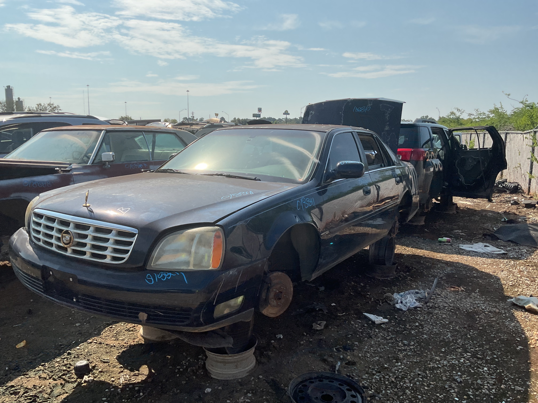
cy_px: 202
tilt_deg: -11.6
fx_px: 451
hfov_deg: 61.7
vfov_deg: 48.2
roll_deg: +0.5
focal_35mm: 29
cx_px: 269
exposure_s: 1/3322
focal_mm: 3
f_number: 1.8
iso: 16
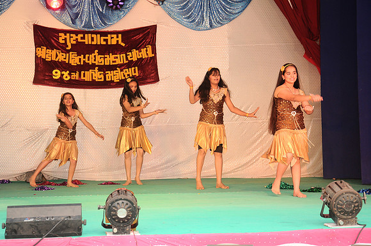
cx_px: 186
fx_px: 957
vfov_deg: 14.7
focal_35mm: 93
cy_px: 123
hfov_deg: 21.9
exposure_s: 1/125
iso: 640
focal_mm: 62
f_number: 7.1
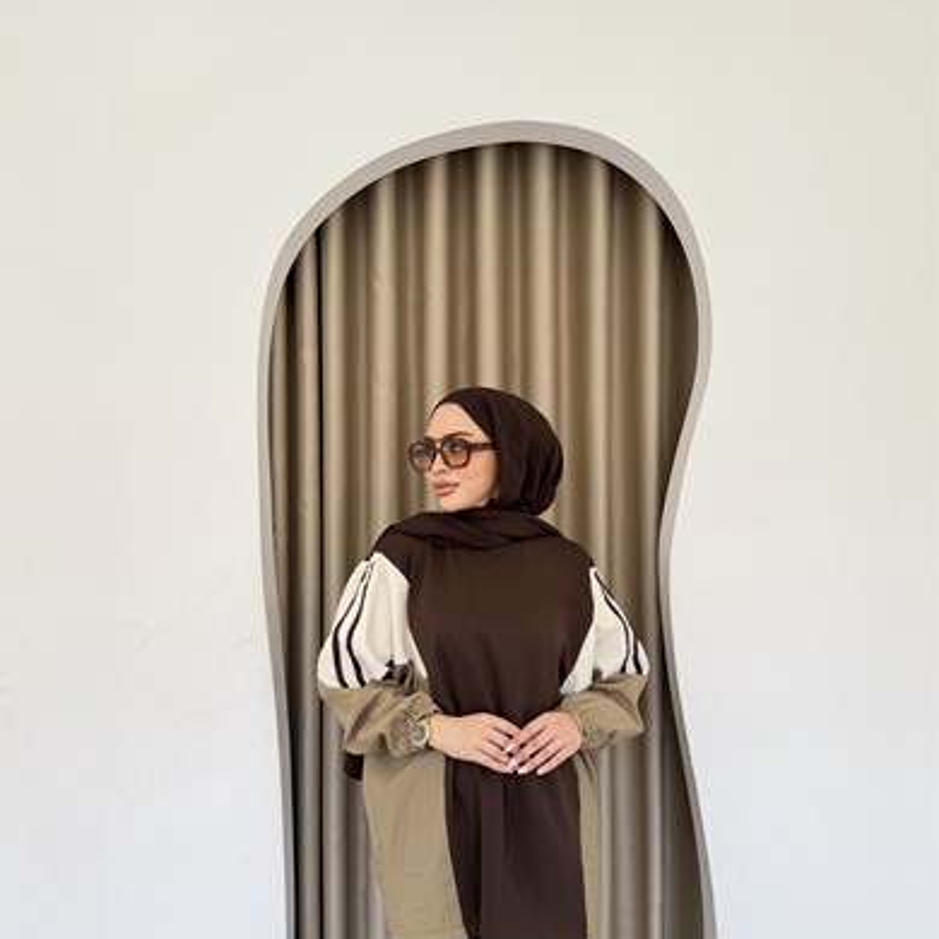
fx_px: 890
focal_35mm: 29
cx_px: 462
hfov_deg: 55.6
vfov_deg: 55.6
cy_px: 485
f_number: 1.78
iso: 64
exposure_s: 1/202
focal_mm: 6.76
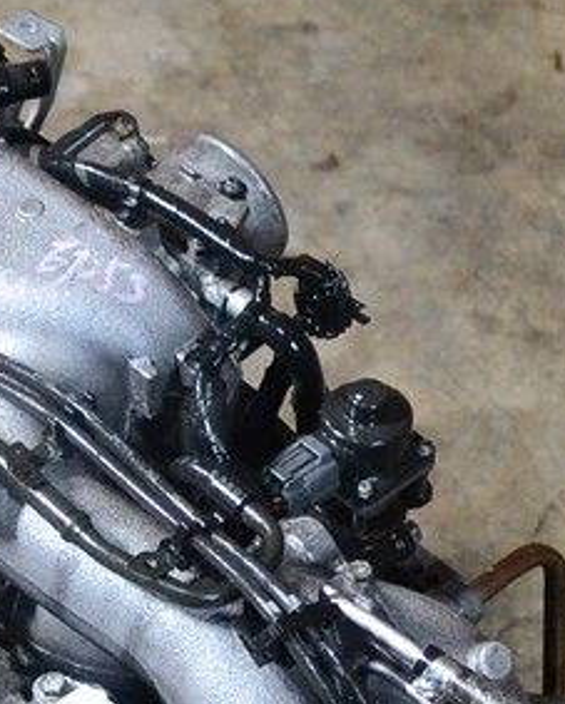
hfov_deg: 12.9
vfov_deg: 15.7
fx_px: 2483
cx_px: 52
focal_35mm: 119
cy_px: 794
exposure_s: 1/80
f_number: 4
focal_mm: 24
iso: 2500
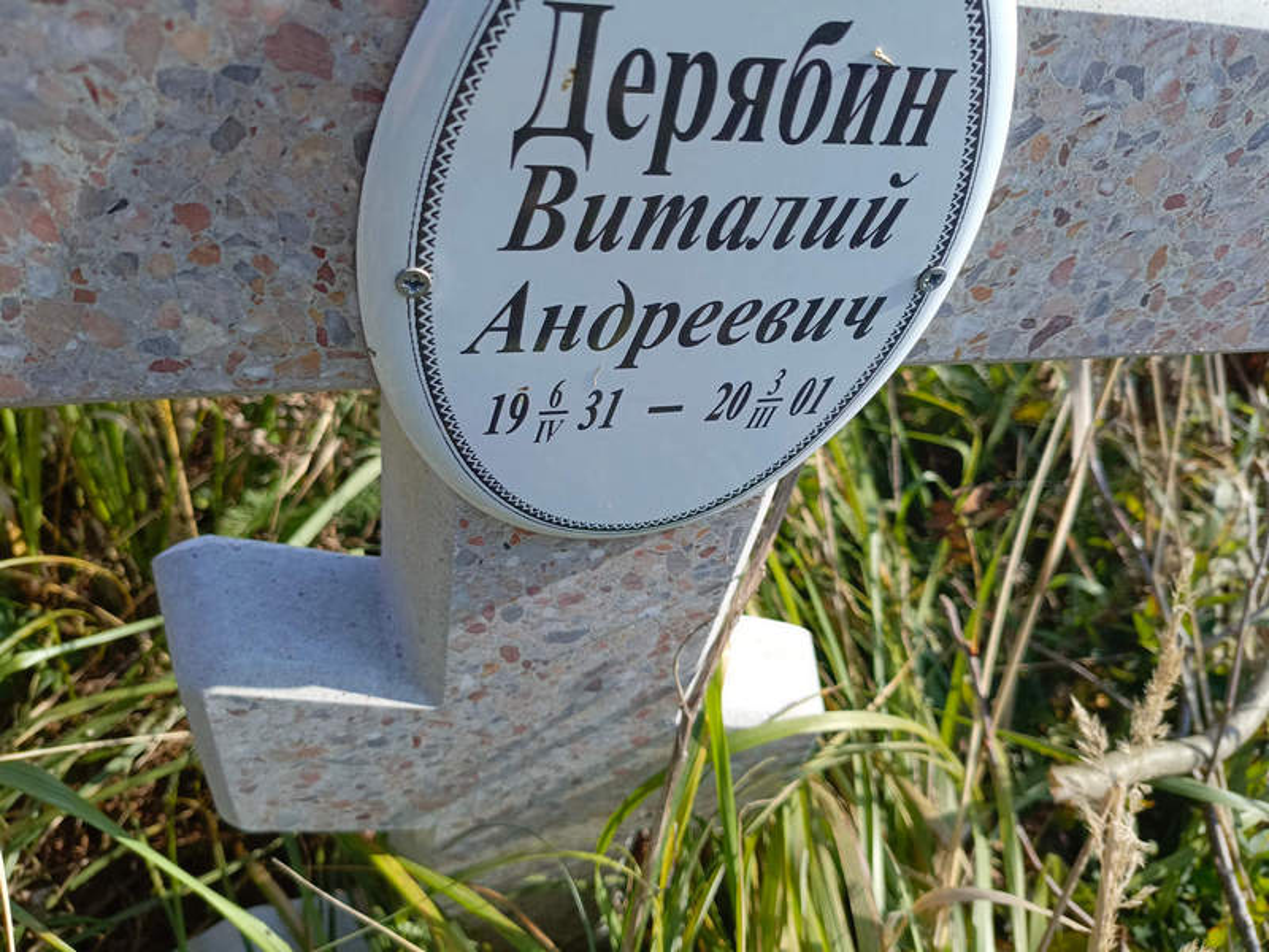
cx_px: 634
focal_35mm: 25
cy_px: 476
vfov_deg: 54.9
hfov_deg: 69.4
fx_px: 916
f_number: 1.69
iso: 109
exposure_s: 1/572
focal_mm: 4.76
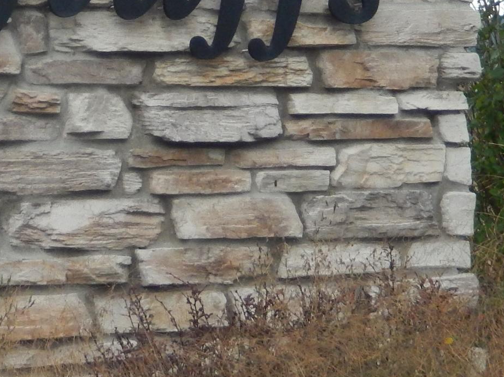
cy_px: -9
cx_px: 72
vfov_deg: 8.9
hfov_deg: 11.8
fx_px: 2416
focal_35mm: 166
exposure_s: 1/250
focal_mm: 9.2
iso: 280
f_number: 4.5
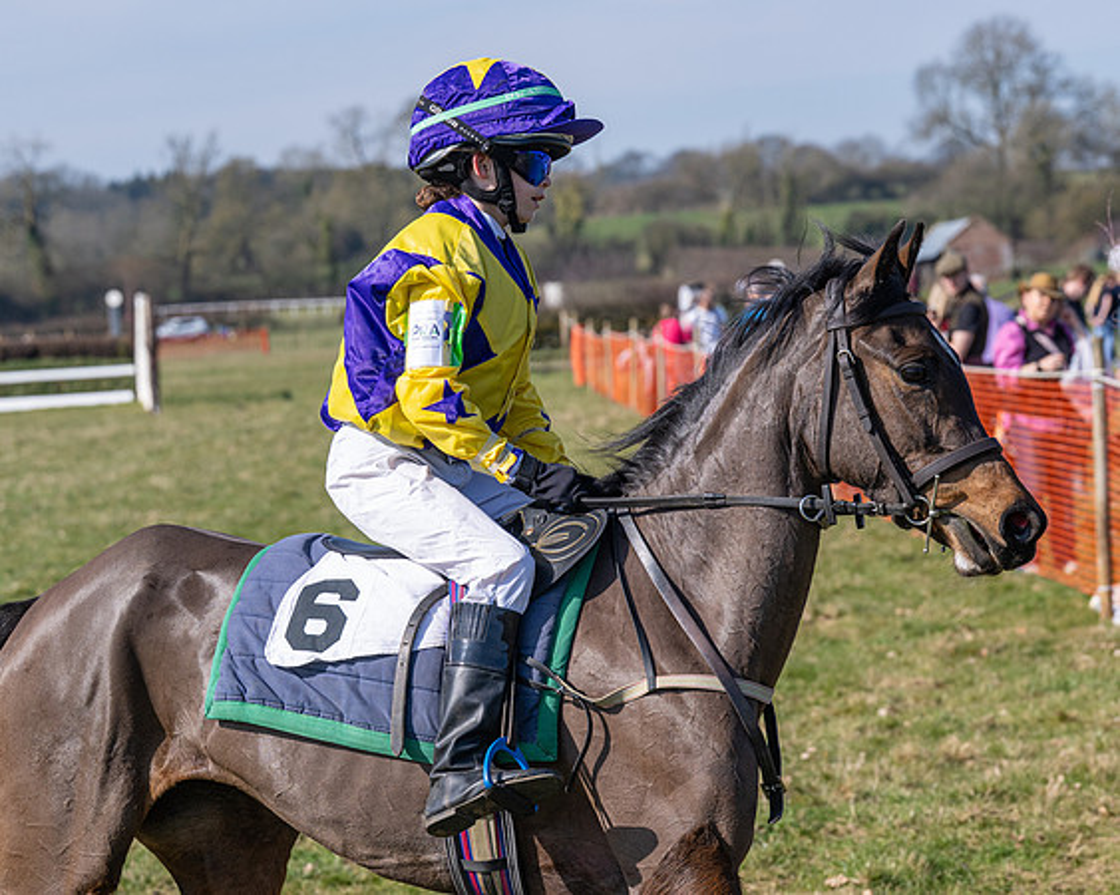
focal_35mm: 136
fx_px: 4519
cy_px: 447
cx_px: 498
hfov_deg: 14.1
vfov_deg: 11.3
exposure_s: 1/1600
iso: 200
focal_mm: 81
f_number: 5
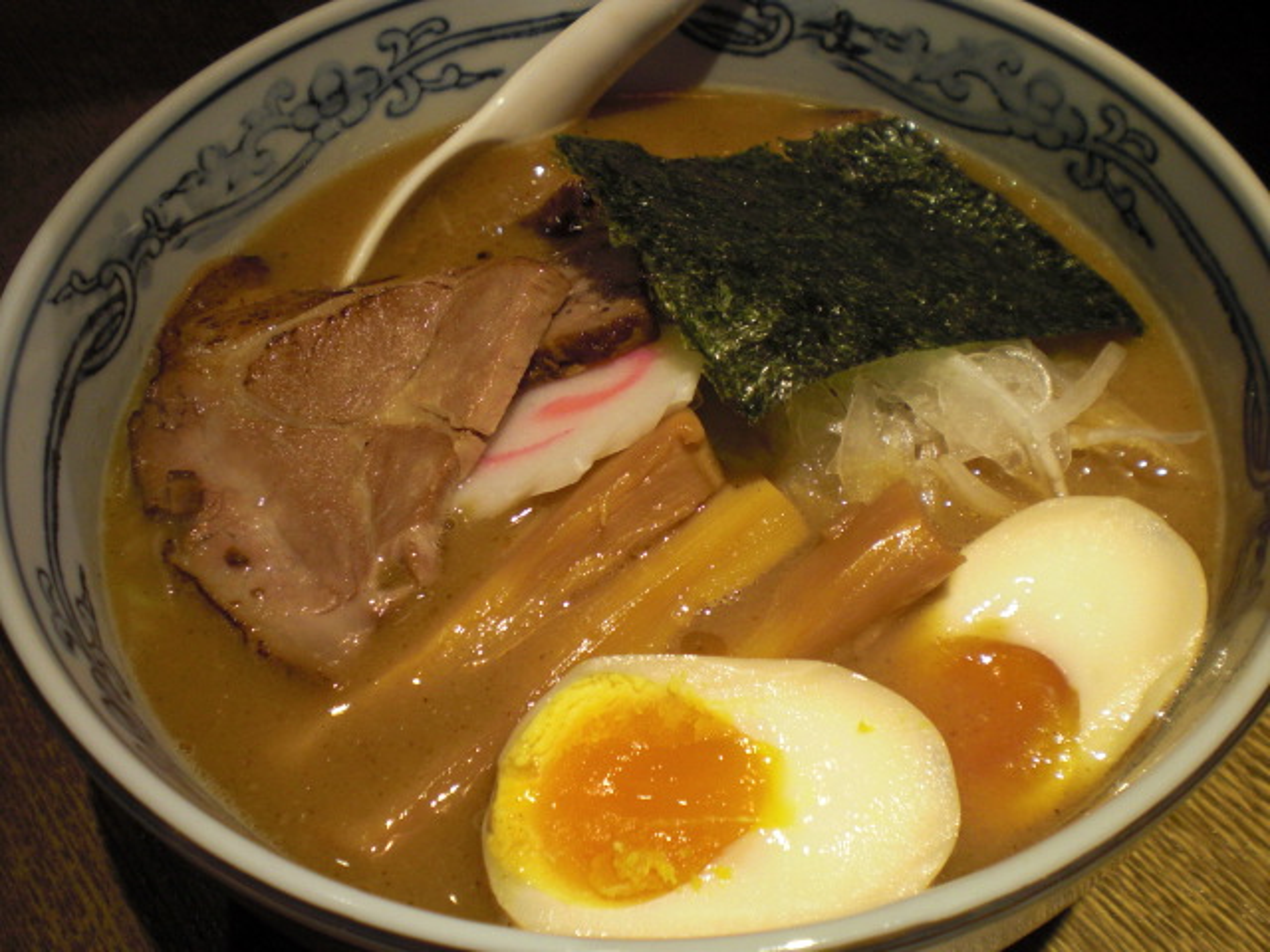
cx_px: 635
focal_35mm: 38
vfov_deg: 37.7
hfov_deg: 49.0
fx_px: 1394
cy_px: 476
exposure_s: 1/15
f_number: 3.1
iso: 200
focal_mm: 6.3
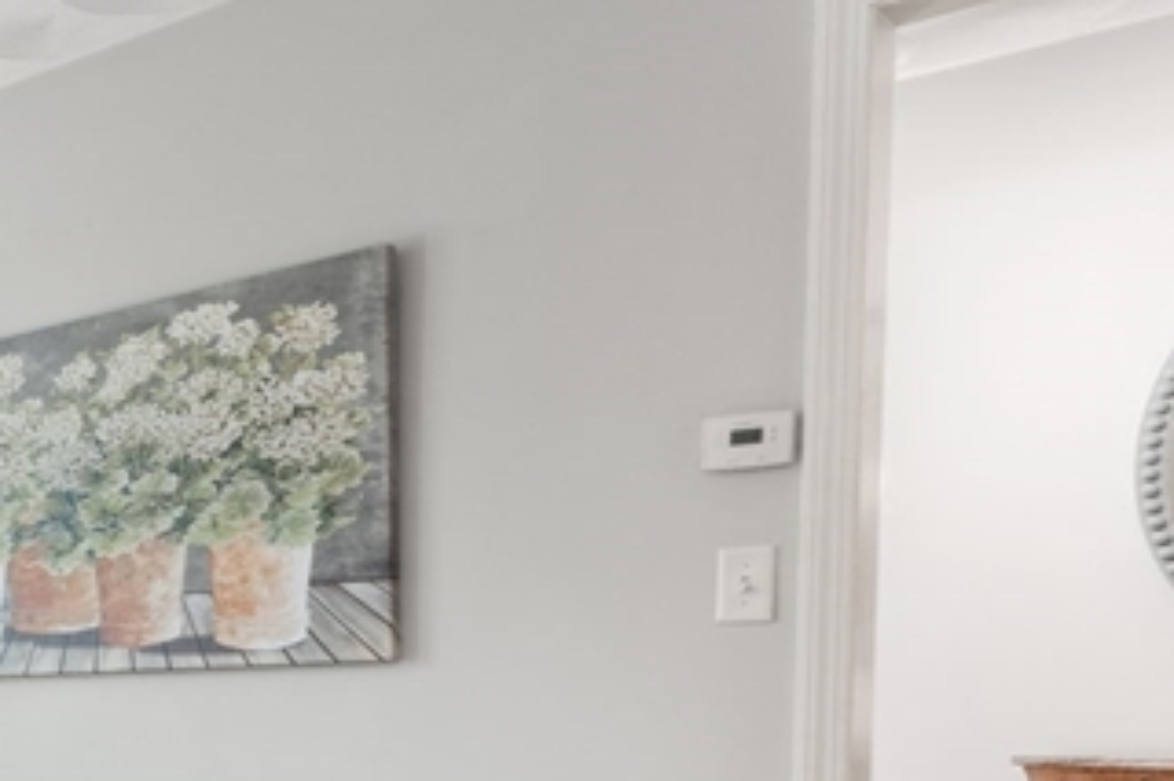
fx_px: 1564
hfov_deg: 30.6
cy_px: 761
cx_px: -415
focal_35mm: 48
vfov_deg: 26.7
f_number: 8
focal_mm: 10
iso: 125
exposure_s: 1/1.25
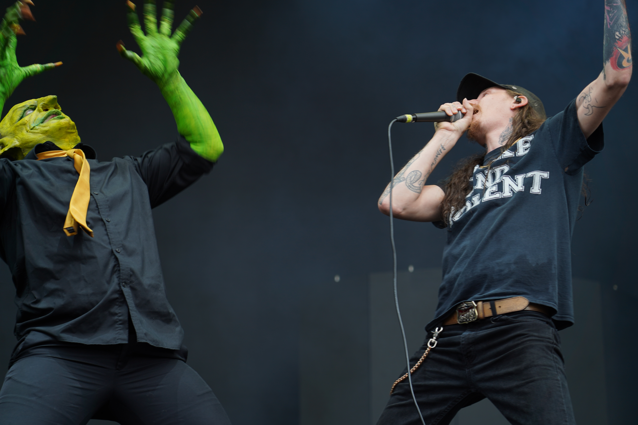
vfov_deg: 13.8
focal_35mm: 99
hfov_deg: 20.6
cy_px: 212
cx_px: 319
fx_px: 1754
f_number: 4.5
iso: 100
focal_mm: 99
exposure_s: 1/125
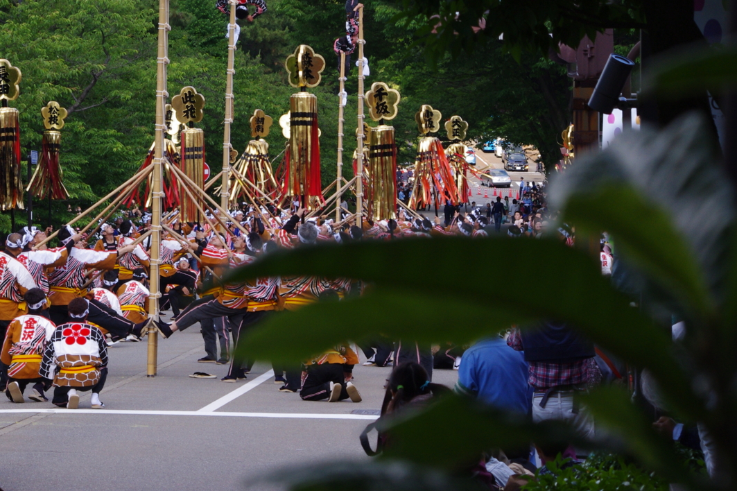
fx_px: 3602
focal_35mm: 176
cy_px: 131
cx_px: 216
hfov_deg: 11.7
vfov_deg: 7.8
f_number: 11
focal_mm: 77.5
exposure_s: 1/200
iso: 400
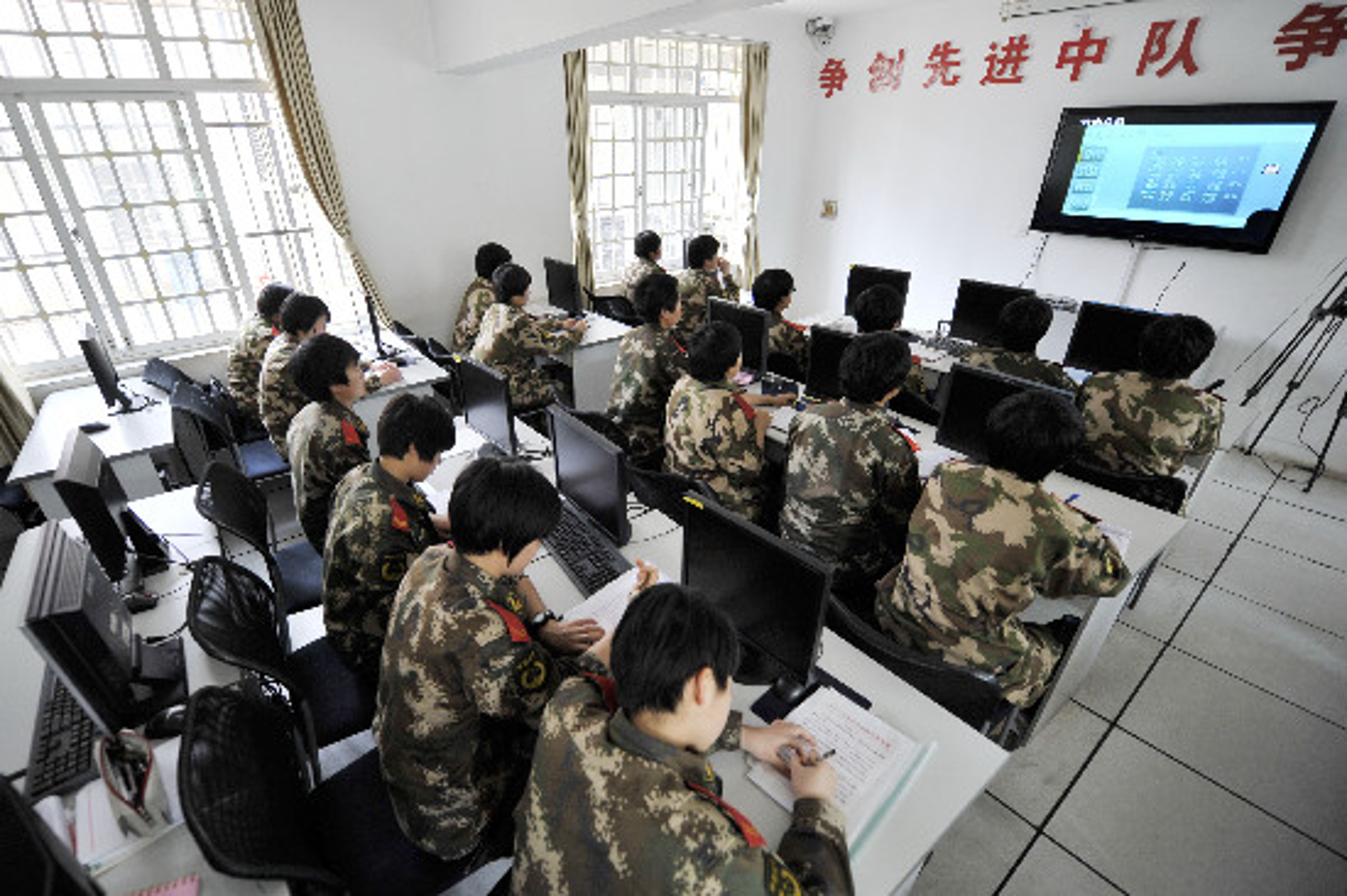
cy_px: 448
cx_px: 674
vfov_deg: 81.1
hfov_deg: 104.3
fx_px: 523
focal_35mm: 14
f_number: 2.8
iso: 500
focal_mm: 14
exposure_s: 1/125
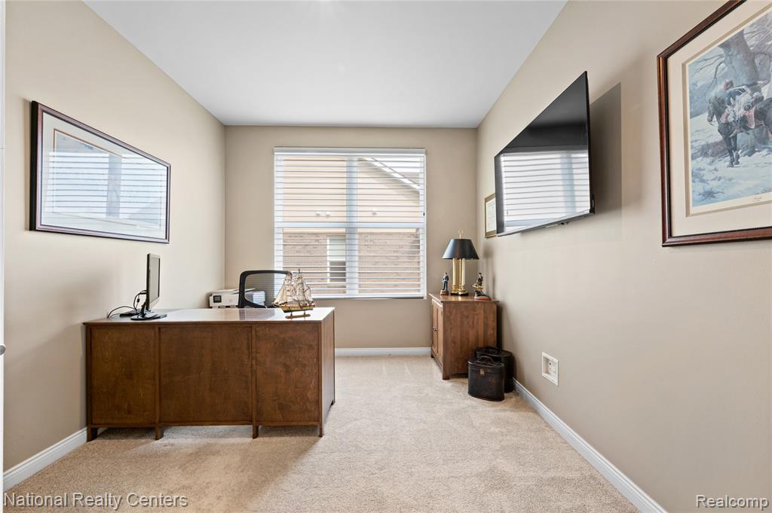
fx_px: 300
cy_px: 256
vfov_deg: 81.1
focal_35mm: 14
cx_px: 386
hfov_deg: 104.3
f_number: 11
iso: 100
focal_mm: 14
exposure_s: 1/3
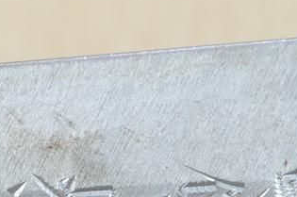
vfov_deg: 2.9
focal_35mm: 467
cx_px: 156
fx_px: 3847
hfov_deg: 4.4
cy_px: 138
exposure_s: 1/2
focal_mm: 70
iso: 400
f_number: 11
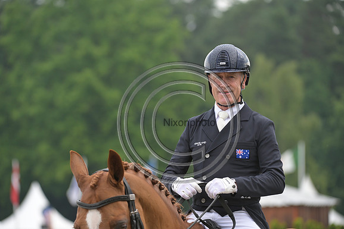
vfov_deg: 6.8
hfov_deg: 10.2
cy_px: 114
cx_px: 172
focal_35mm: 201
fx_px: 1921
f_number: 5
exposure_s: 1/1250
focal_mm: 200
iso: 1000
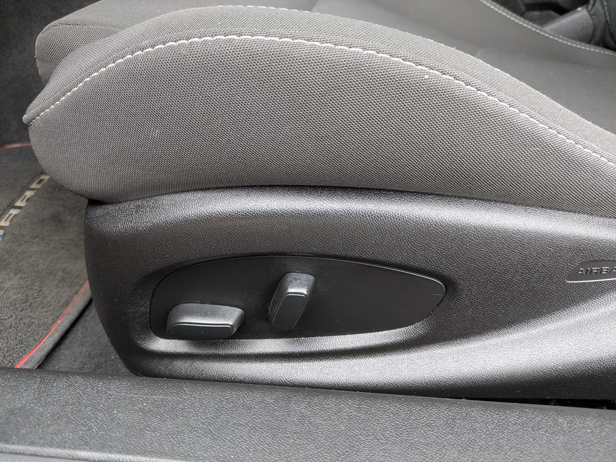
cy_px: 231
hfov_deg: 69.4
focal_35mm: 25
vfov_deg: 54.9
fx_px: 445
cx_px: 308
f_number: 1.89
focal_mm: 5.43
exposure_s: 1/120
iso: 123
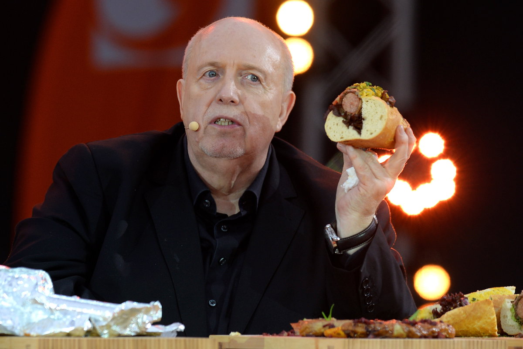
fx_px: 5811
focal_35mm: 400
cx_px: 262
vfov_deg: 3.4
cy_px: 174
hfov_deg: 5.2
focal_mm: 400
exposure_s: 1/250
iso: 800
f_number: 6.3
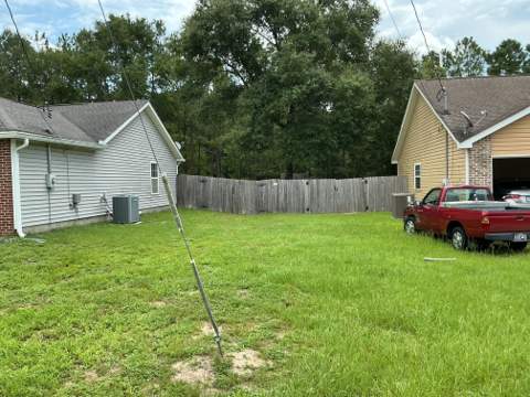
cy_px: 198
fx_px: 444
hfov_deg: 61.7
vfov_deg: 48.2
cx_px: 265
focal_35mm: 29
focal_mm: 3
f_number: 1.8
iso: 25
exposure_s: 1/770
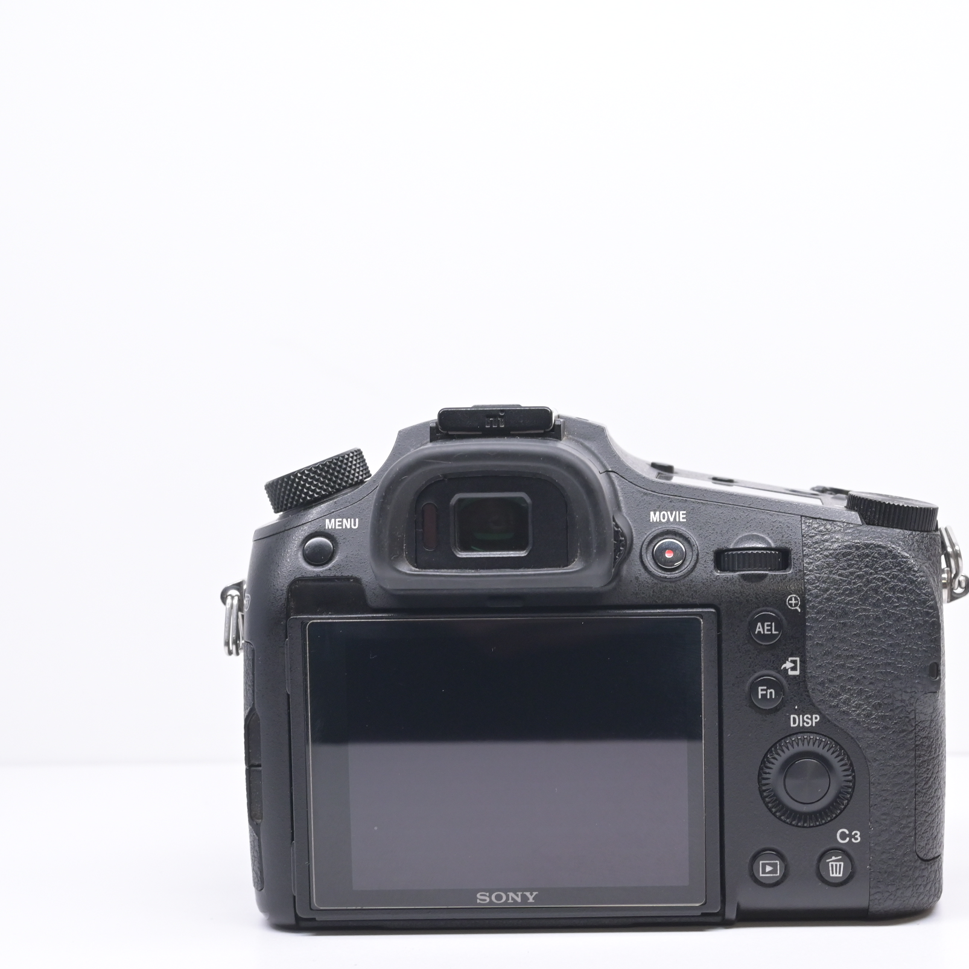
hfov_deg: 26.8
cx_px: 612
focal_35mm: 64
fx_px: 2027
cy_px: 594
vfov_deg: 26.8
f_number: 10
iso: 1250
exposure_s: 1/60
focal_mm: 40
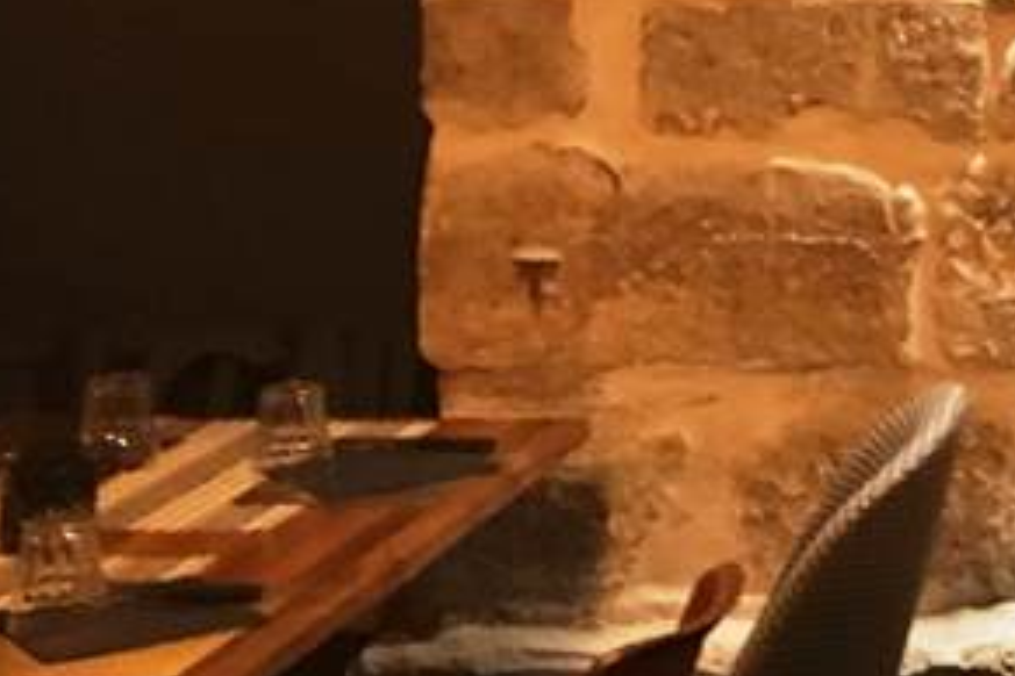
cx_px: 1573
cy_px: -244
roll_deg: -0.1
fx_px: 2988
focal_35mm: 106
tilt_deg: -3.0
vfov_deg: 12.5
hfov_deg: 17.2
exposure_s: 1/17
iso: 200
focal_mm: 4.15
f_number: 2.2
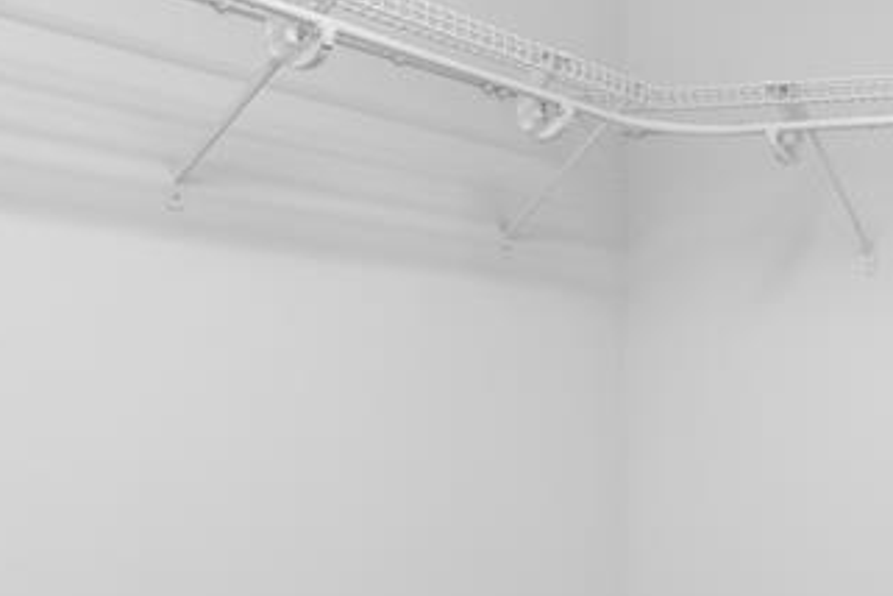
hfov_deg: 30.1
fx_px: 1265
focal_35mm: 51
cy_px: 407
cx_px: 1185
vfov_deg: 26.3
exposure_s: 1/1.25
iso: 250
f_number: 9
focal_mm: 16
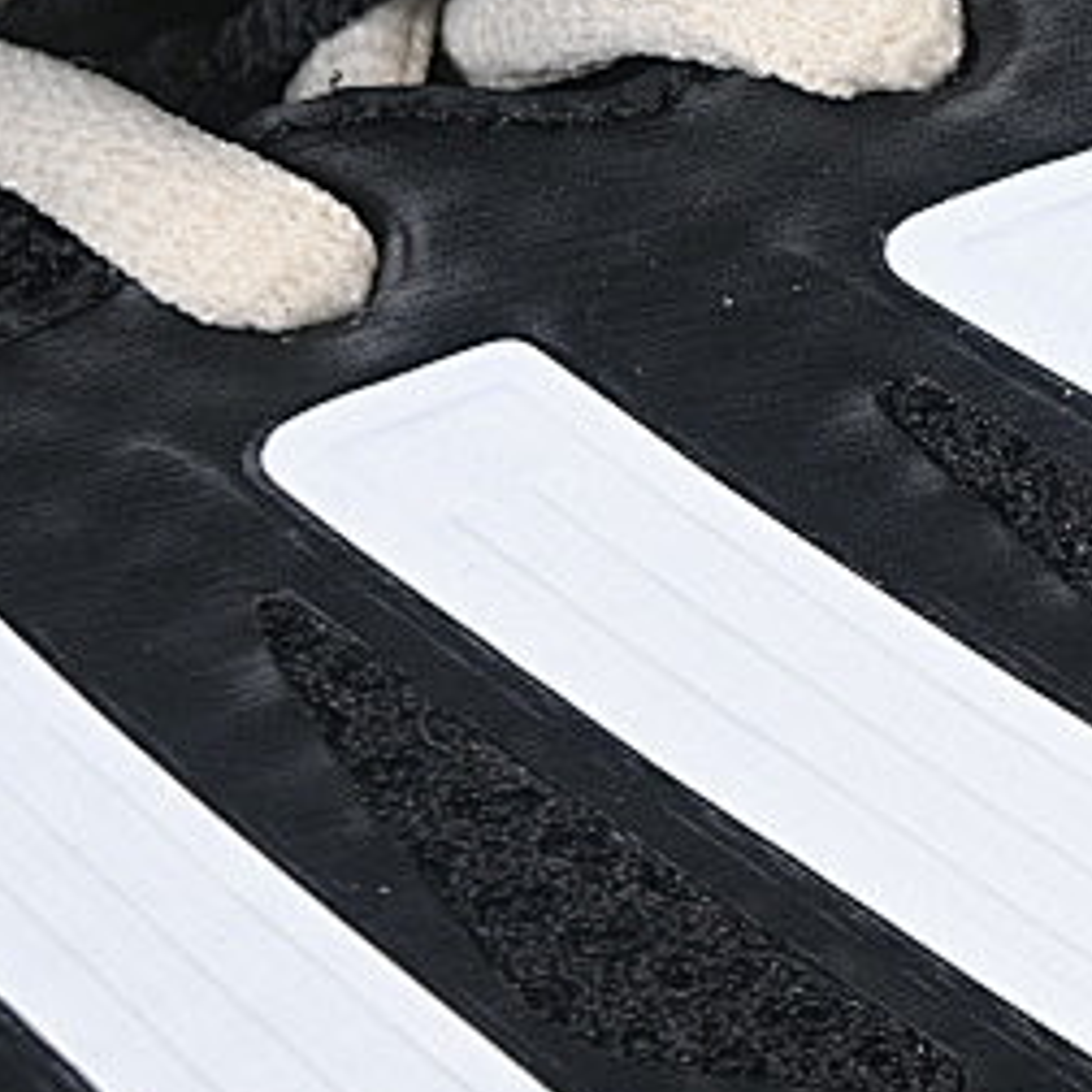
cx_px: 2011
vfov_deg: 6.4
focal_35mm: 273
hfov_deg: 6.3
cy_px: 533
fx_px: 9743
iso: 160
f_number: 6.3
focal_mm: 50
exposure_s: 1/60
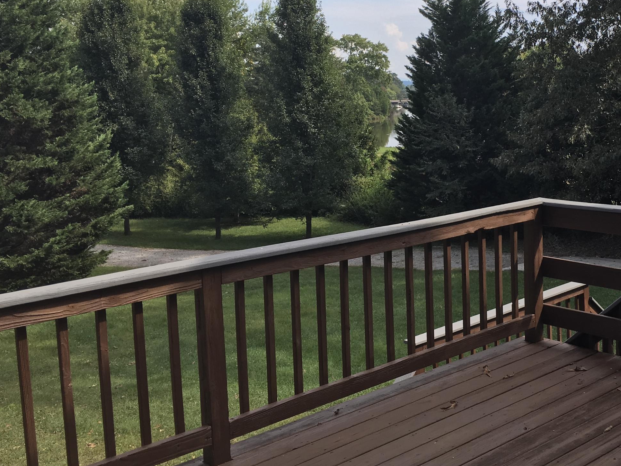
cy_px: 172
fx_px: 807
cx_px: 450
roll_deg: +3.6
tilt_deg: -8.1
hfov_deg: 41.1
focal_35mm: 45
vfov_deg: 32.0
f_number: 2.2
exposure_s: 1/761
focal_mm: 4.15
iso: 25
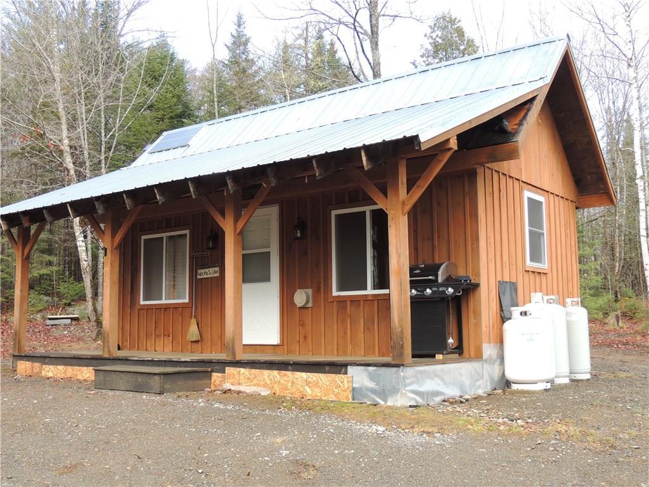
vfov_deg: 36.0
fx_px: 750
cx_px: 324
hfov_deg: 46.8
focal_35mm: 40
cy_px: 244
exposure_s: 1/50
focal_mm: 7.1
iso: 100
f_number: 3.3
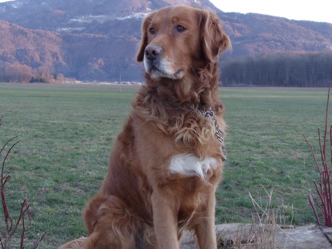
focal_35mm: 44
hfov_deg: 42.9
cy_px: 124
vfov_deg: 32.9
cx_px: 166
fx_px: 422
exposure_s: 1/60
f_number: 3.5
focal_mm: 6
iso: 200
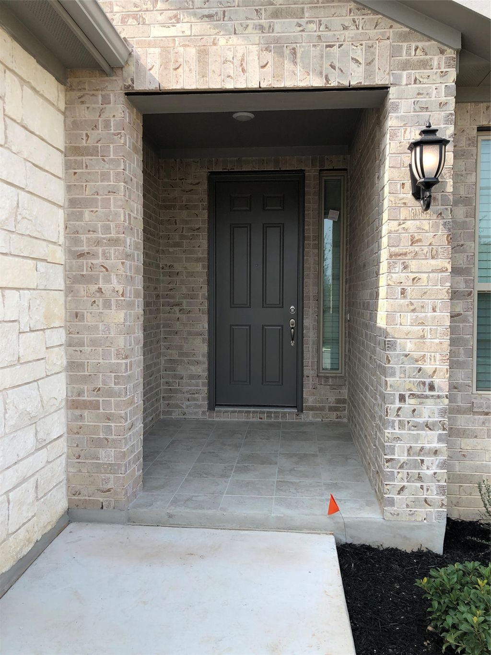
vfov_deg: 63.4
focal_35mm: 28
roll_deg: -0.5
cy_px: 328
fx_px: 529
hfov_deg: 49.8
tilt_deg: -3.0
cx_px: 246
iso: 20
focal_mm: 3.99
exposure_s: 1/631
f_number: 1.8
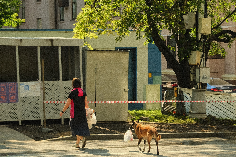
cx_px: 118
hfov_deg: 24.5
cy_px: 78
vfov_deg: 16.5
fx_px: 544
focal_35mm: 83
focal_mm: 55
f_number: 4
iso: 640
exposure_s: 1/180
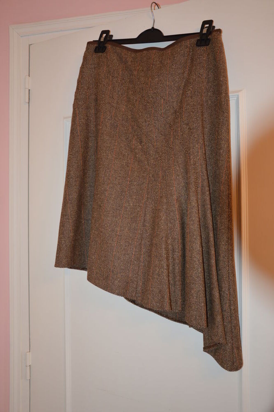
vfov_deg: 57.3
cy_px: 206
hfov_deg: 39.9
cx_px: 137
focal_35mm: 33
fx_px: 377
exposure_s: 1/60
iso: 500
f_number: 3.8
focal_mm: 22
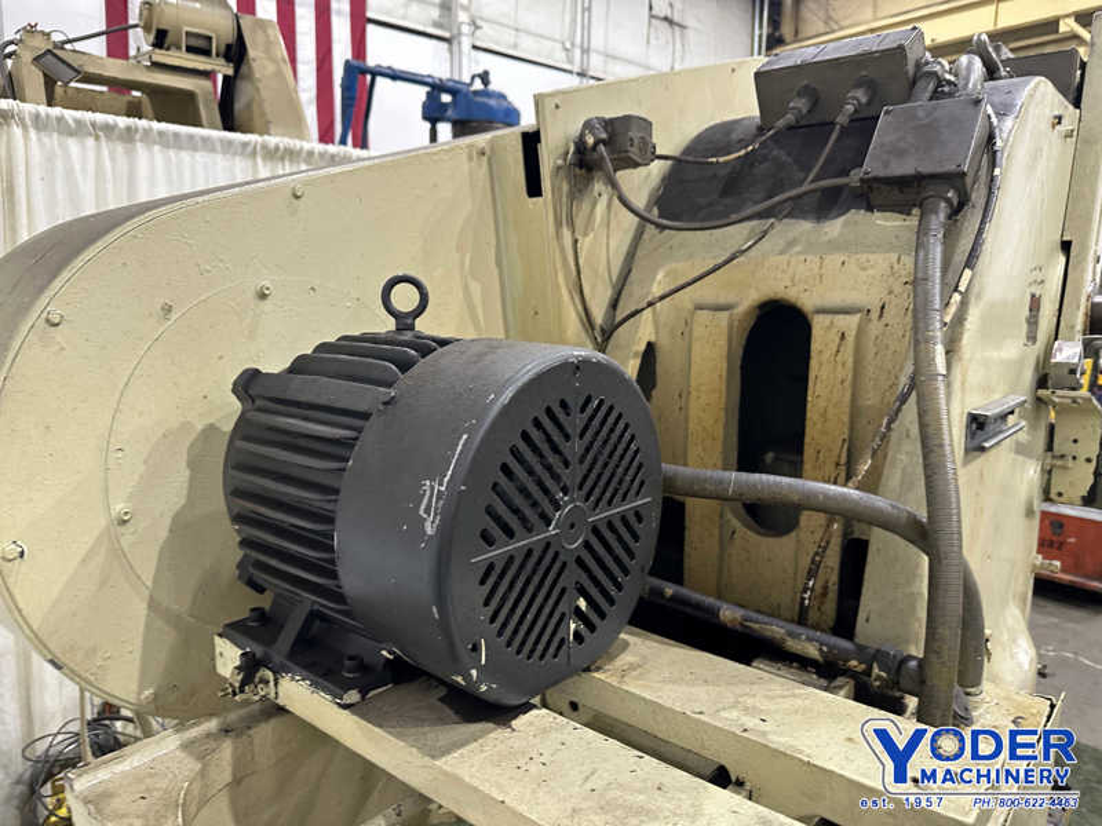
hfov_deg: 71.6
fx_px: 764
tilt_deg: -6.7
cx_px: 551
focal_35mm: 24
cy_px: 413
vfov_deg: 56.8
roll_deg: -0.3
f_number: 1.78
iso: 320
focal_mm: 6.86
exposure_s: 1/60
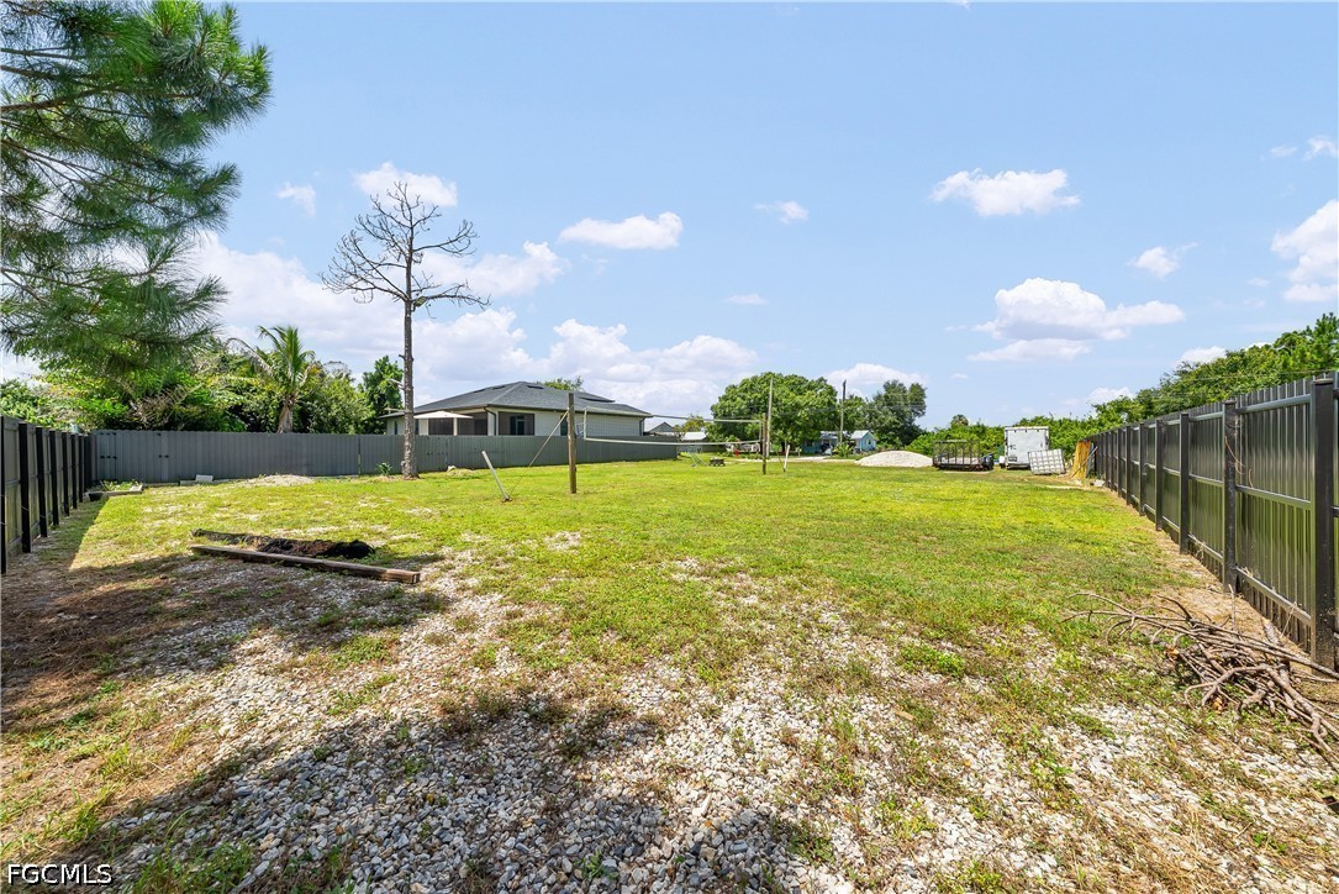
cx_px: 670
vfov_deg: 90.0
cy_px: 447
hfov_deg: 112.6
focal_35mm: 12
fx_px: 446
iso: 200
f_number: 9
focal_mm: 12
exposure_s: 1/160
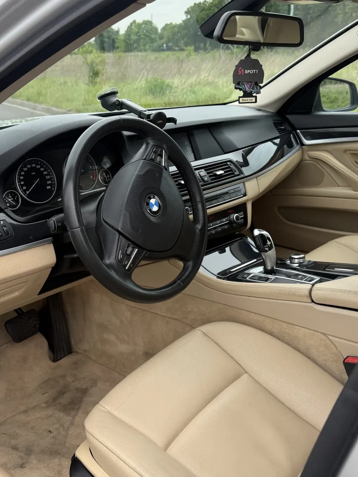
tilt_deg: -20.9
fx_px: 469
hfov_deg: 41.7
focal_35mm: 34
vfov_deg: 53.9
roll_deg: +1.7
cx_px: 155
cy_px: 232
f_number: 1.78
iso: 100
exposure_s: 1/967
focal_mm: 6.76
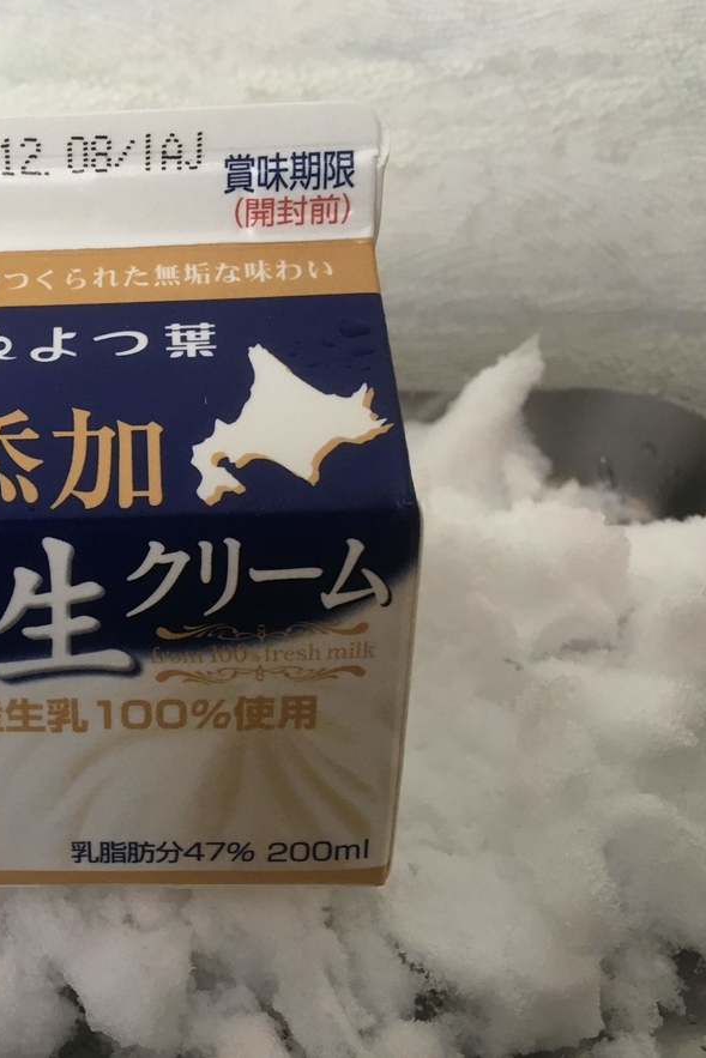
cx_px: 54
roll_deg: +1.7
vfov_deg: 47.4
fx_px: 1206
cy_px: 520
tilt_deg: -26.8
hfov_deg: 31.0
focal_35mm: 41
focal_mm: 4.15
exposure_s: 1/30
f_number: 2.2
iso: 80
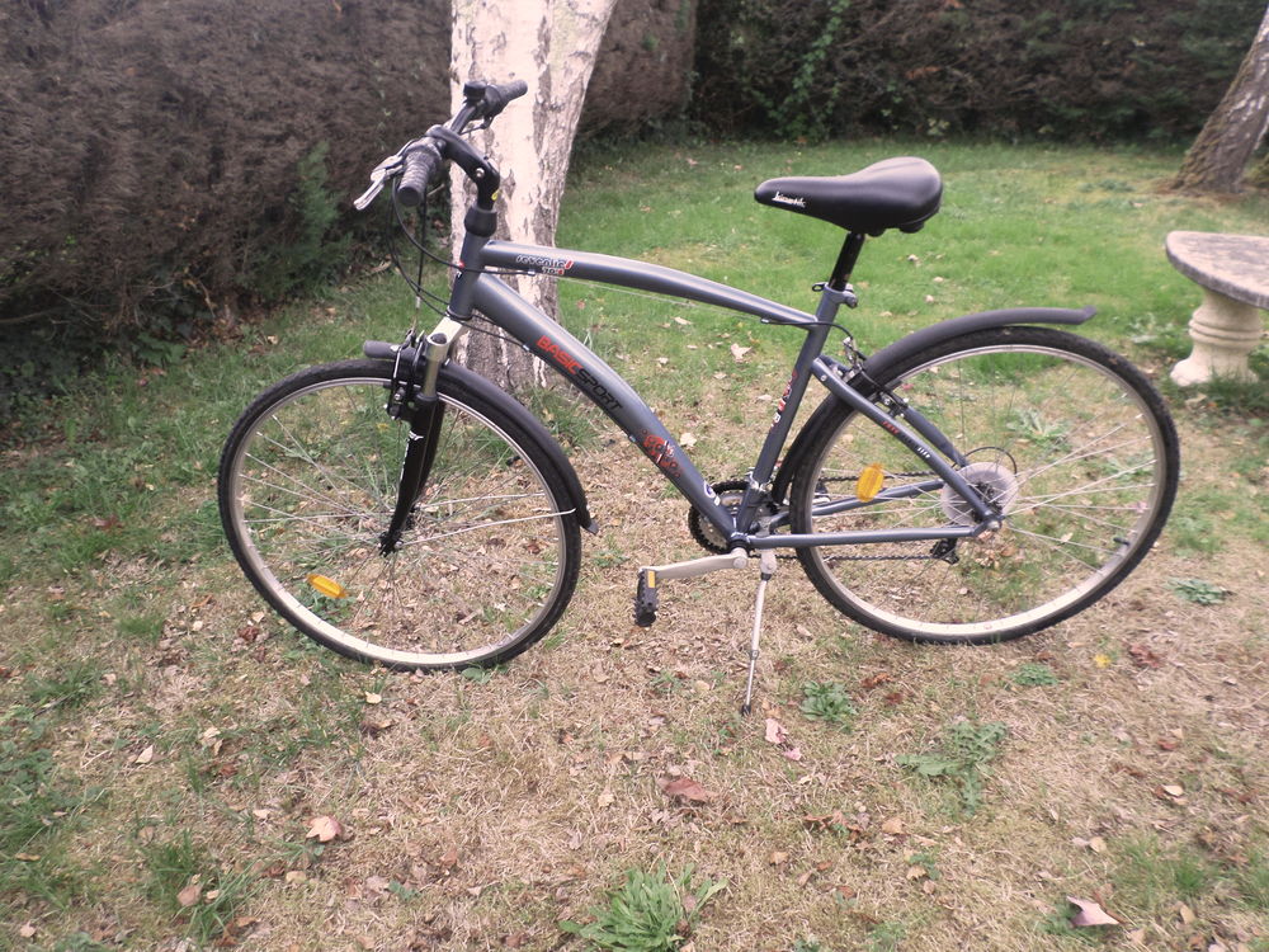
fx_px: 990
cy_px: 476
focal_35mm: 27
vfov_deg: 51.4
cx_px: 634
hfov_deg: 65.3
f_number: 2.6
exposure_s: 1/60
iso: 80
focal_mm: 4.9
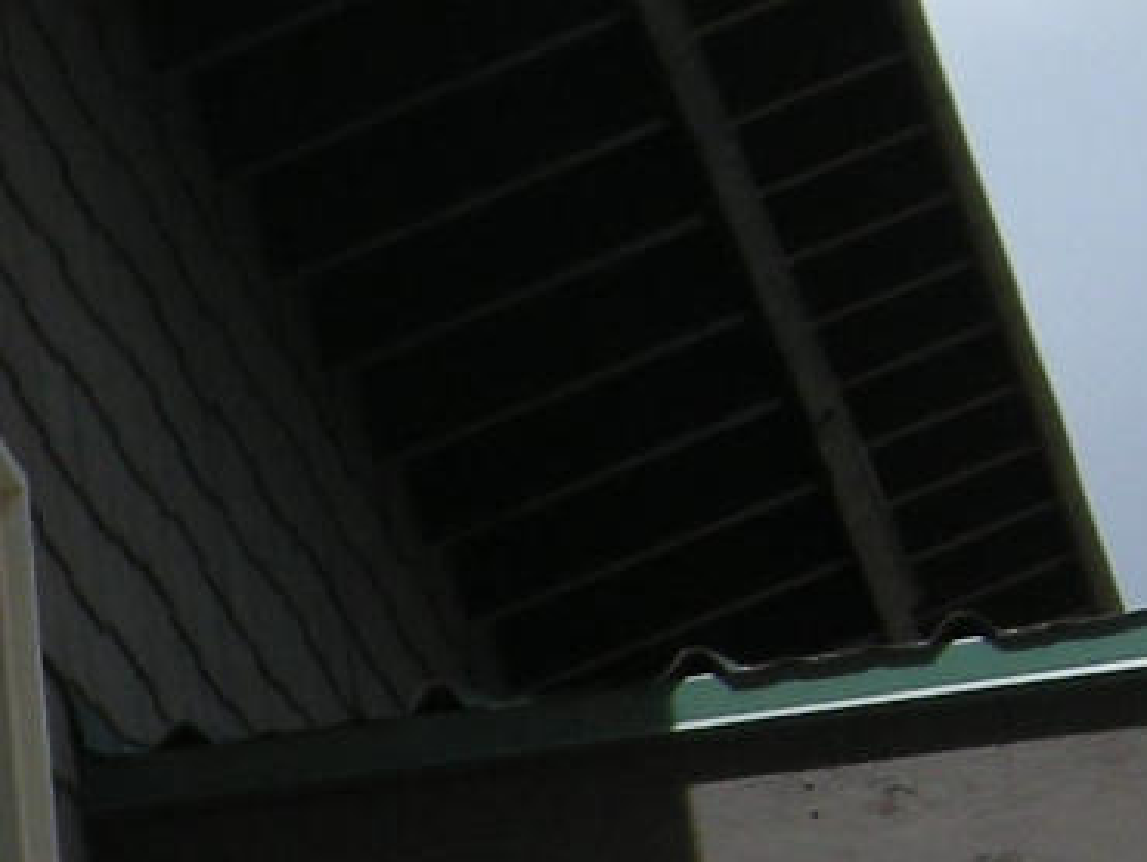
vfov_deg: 5.8
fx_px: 8355
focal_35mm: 252
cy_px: 1637
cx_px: -826
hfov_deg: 7.6
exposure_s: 1/414
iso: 64
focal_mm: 7.5
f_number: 4.3
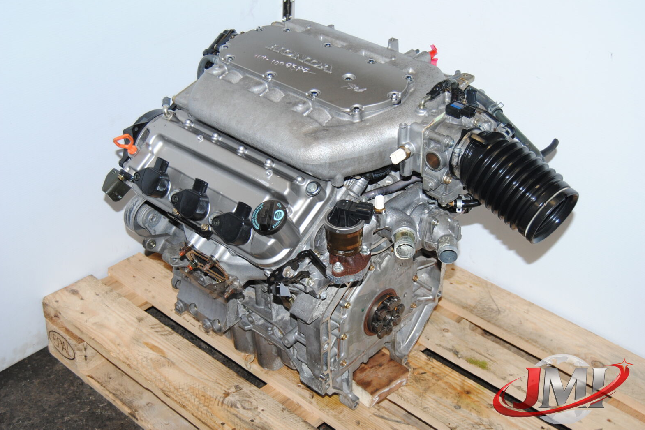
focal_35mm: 49
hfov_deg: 40.3
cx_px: 319
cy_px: 218
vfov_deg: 27.5
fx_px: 878
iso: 400
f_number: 4.5
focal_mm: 32
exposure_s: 1/200
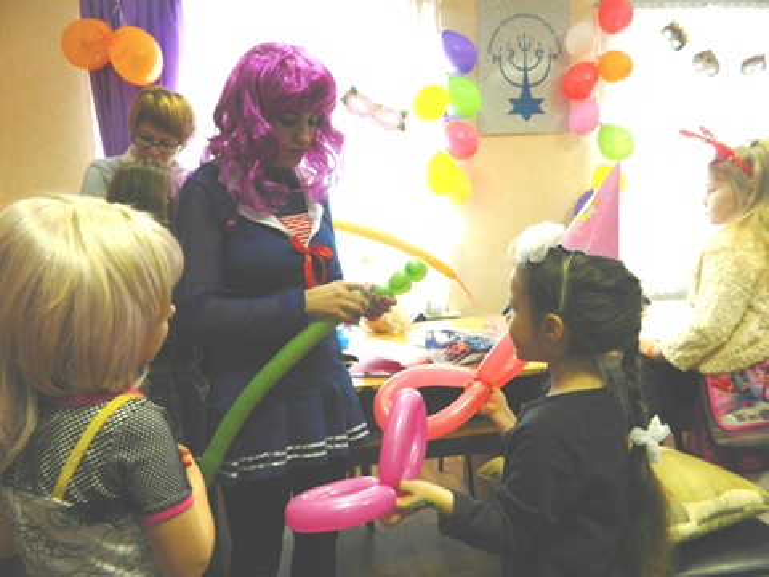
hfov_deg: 69.4
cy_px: 288
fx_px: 555
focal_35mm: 25
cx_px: 384
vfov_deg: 54.9
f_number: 3.1
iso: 80
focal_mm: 4.5
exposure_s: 1/30
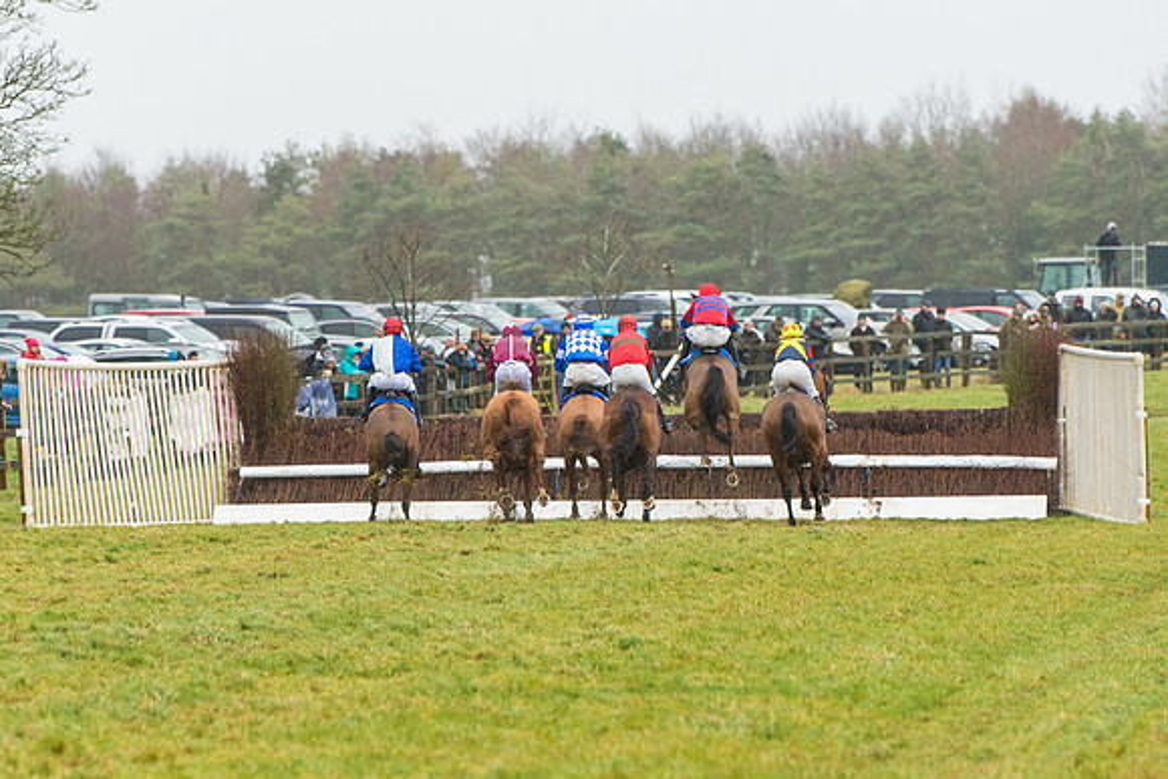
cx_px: 578
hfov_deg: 6.2
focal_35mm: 331
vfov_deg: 4.2
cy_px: 390
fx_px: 10727
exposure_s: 1/1000
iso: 1000
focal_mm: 200
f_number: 4
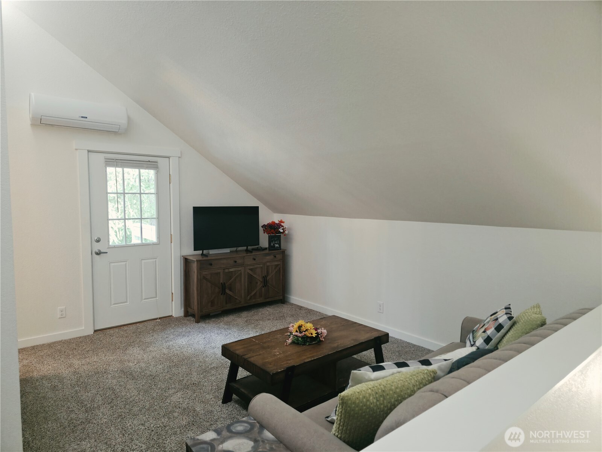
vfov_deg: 58.9
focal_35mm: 23
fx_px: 400
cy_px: 226
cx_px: 301
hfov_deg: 73.9
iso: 200
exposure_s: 1/71.4
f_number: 1.7
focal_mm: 6.3
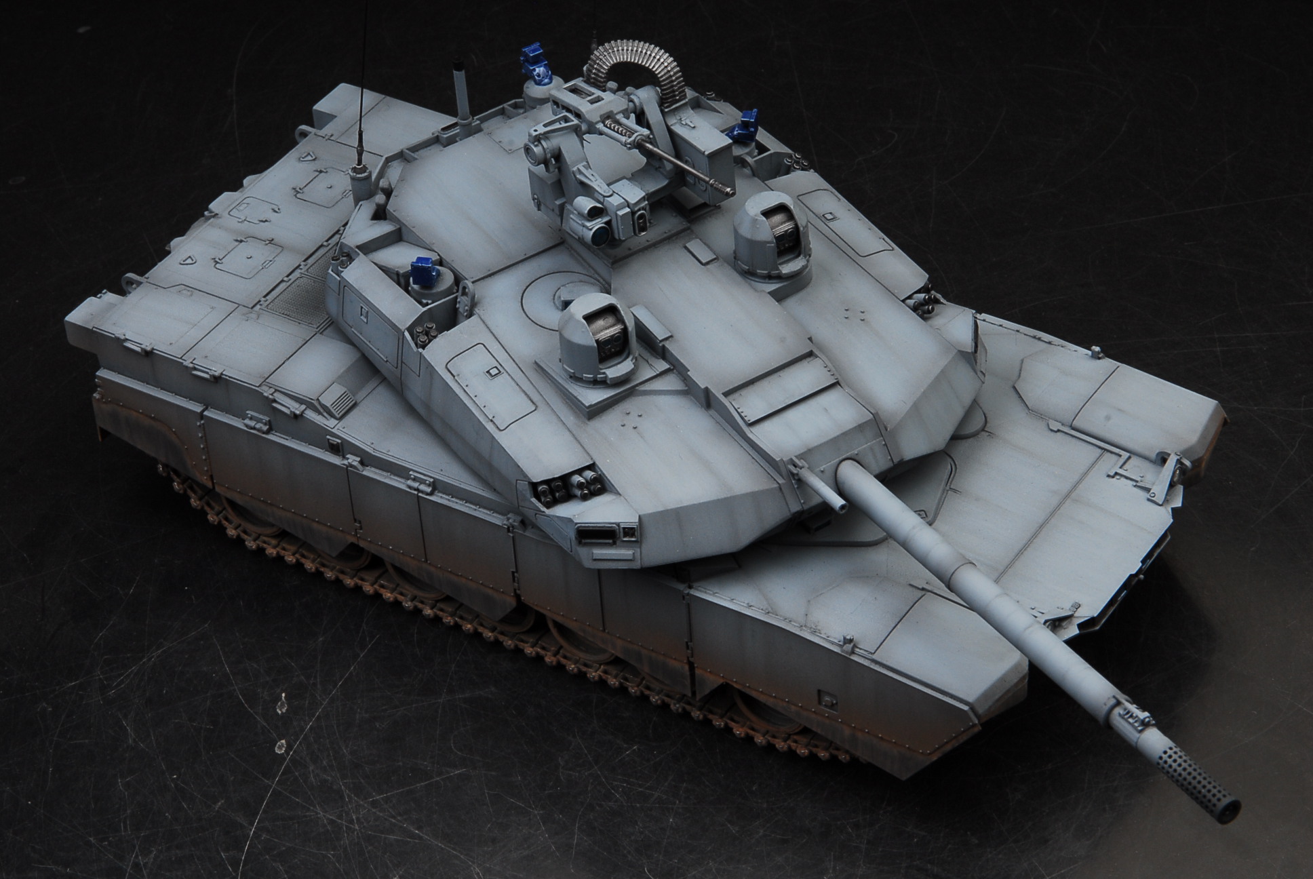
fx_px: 4108
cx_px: 656
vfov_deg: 12.2
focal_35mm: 112
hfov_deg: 18.2
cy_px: 440
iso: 320
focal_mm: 75
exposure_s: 1/200
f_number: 20
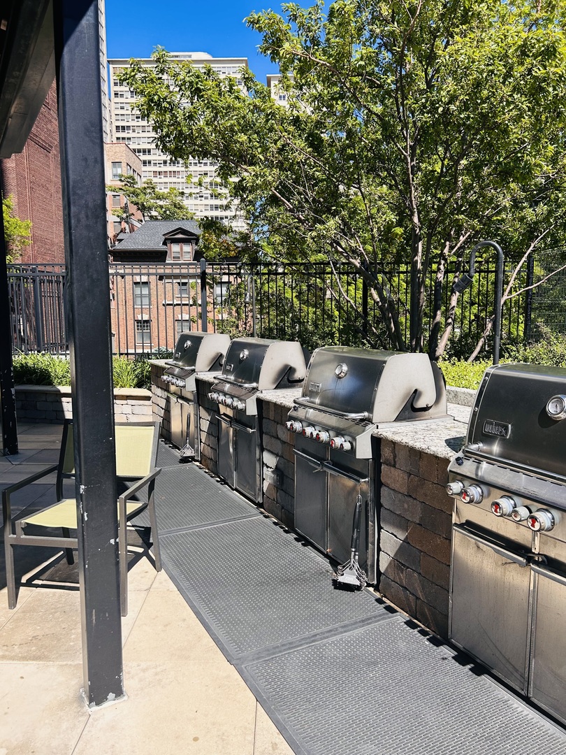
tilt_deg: -6.3
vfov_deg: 67.3
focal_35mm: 26
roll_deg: -0.4
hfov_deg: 53.1
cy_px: 378
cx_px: 283
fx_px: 567
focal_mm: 5.7
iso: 50
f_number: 1.5
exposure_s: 1/1808
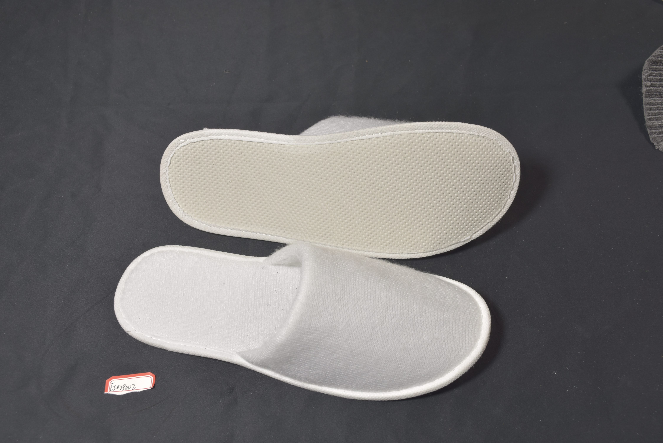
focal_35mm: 40
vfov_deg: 33.0
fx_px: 746
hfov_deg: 47.9
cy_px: 222
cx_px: 332
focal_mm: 27
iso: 320
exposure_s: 1/100
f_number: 6.3
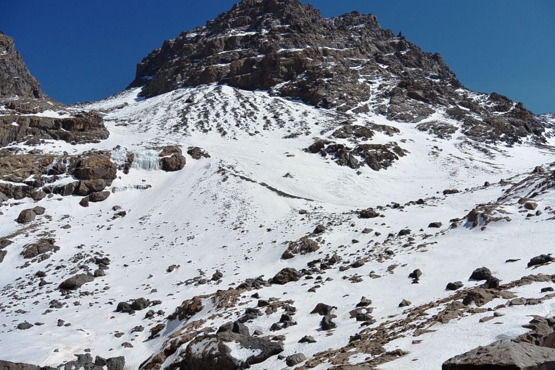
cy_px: 181
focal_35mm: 30
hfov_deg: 61.9
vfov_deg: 43.6
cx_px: 286
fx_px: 463
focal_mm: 11
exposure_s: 1/1600
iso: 100
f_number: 5
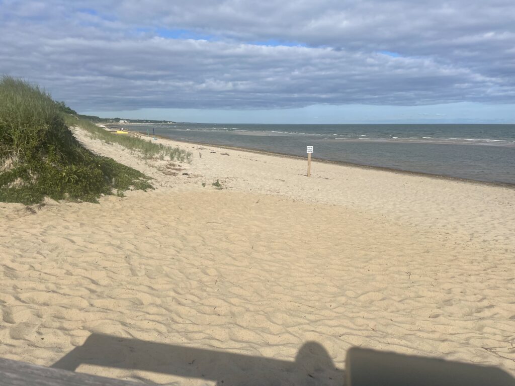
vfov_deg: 53.1
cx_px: 258
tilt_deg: -9.7
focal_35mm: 26
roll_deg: +0.0
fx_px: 387
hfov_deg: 67.3
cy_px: 193
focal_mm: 4.2
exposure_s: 1/6897
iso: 32
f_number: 1.6
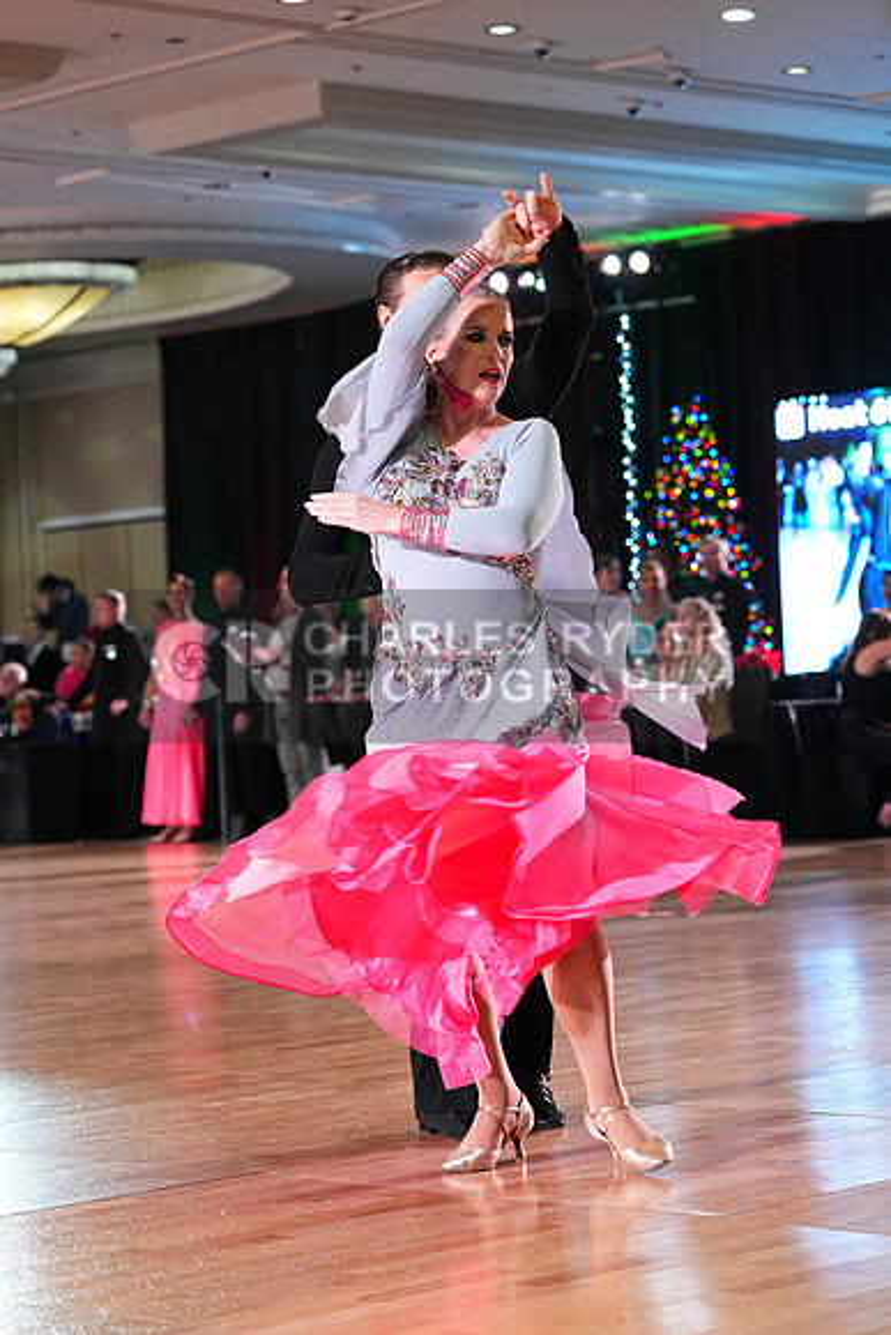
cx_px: 446
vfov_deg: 22.6
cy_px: 668
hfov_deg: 15.2
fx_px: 3339
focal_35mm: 90
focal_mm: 90
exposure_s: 1/400
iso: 6400
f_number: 4.5
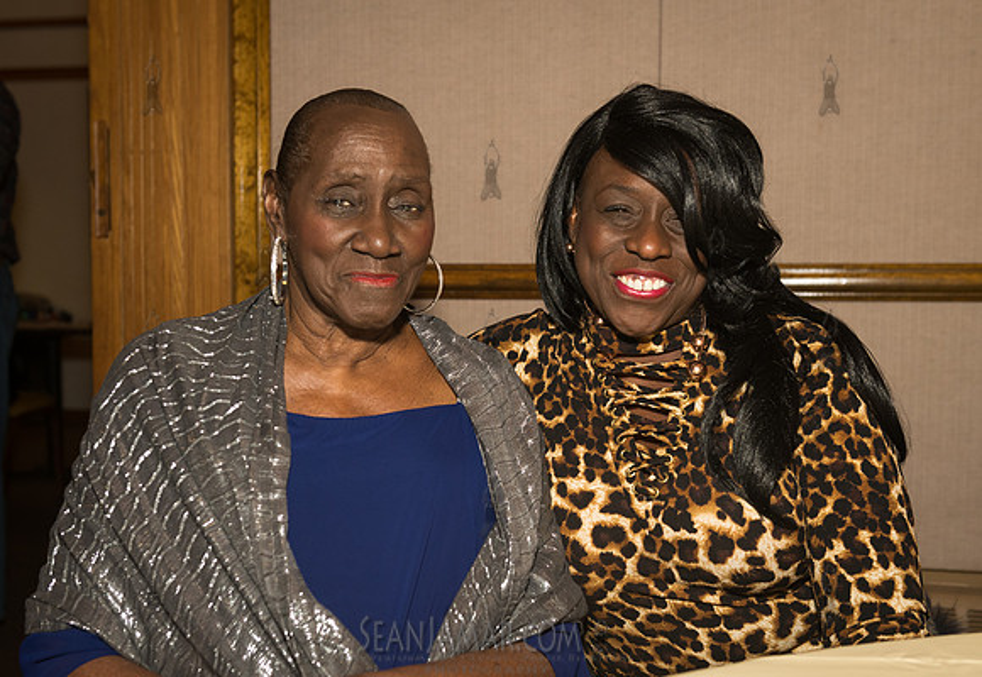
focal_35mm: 51
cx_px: 460
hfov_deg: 38.4
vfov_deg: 27.0
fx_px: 1408
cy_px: 384
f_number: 4.5
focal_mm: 44
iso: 1600
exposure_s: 1/320
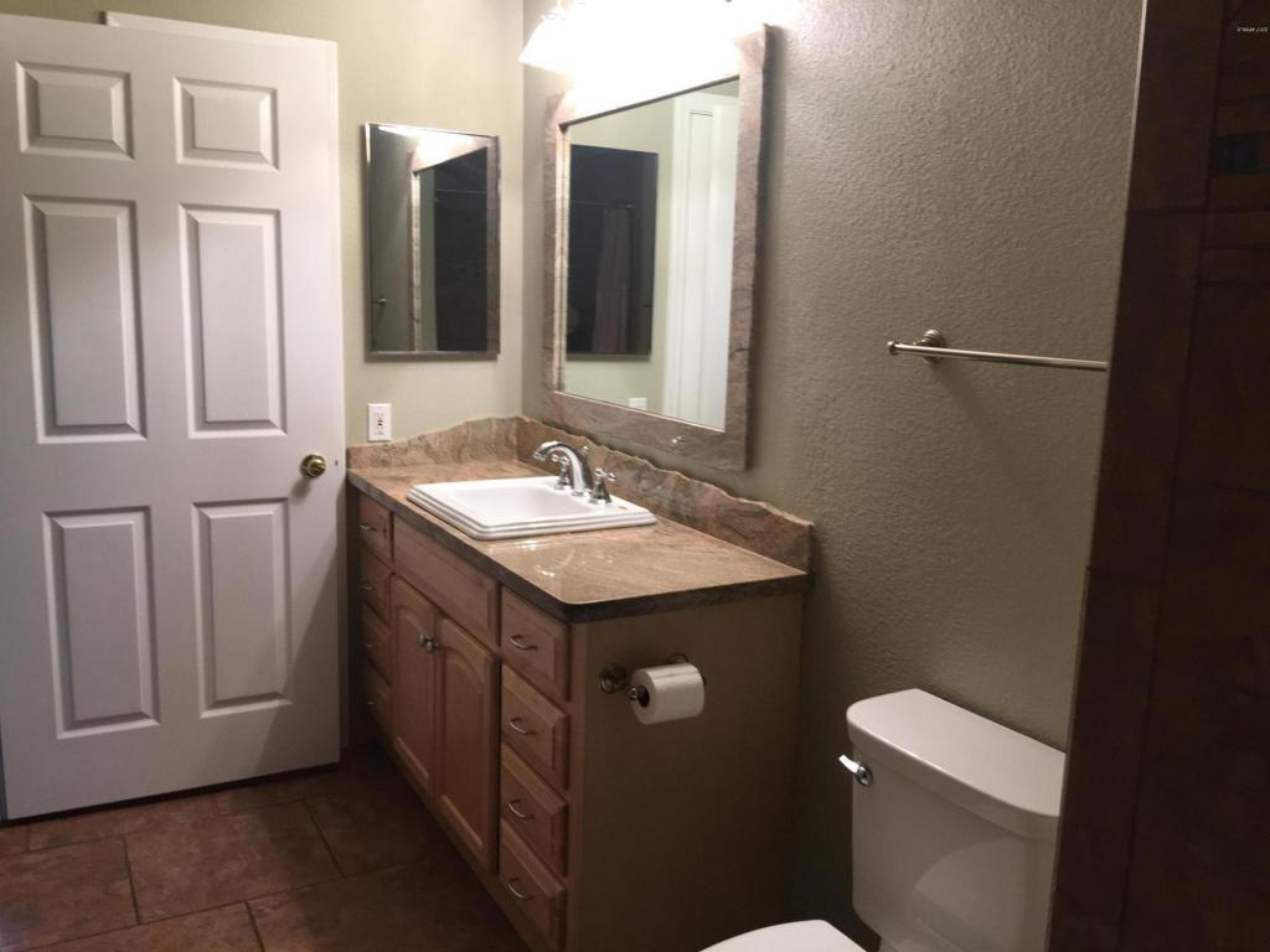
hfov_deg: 61.7
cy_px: 476
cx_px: 635
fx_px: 1064
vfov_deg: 48.2
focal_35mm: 29
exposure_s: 1/30
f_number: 2.2
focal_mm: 4.15
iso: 50
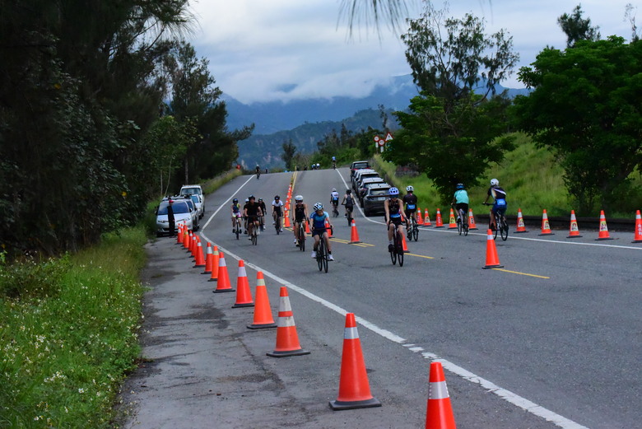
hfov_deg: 22.1
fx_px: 1642
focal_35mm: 92
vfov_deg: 14.9
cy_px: 214
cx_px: 321
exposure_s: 1/3200
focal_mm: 92
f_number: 14
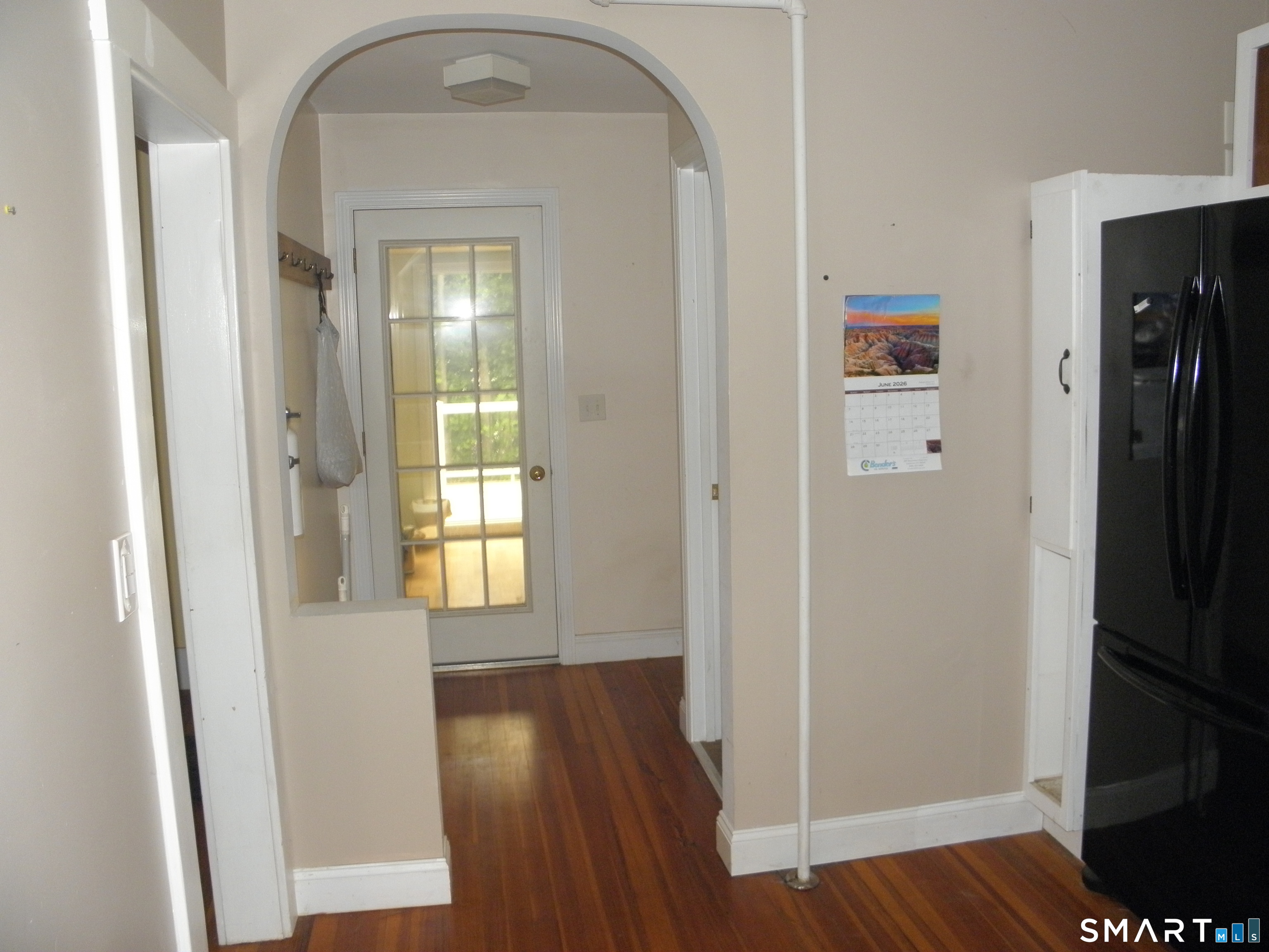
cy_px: 476
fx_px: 1026
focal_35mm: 28
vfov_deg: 49.7
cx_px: 634
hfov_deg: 63.4
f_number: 3.5
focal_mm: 5
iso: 200
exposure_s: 1/30
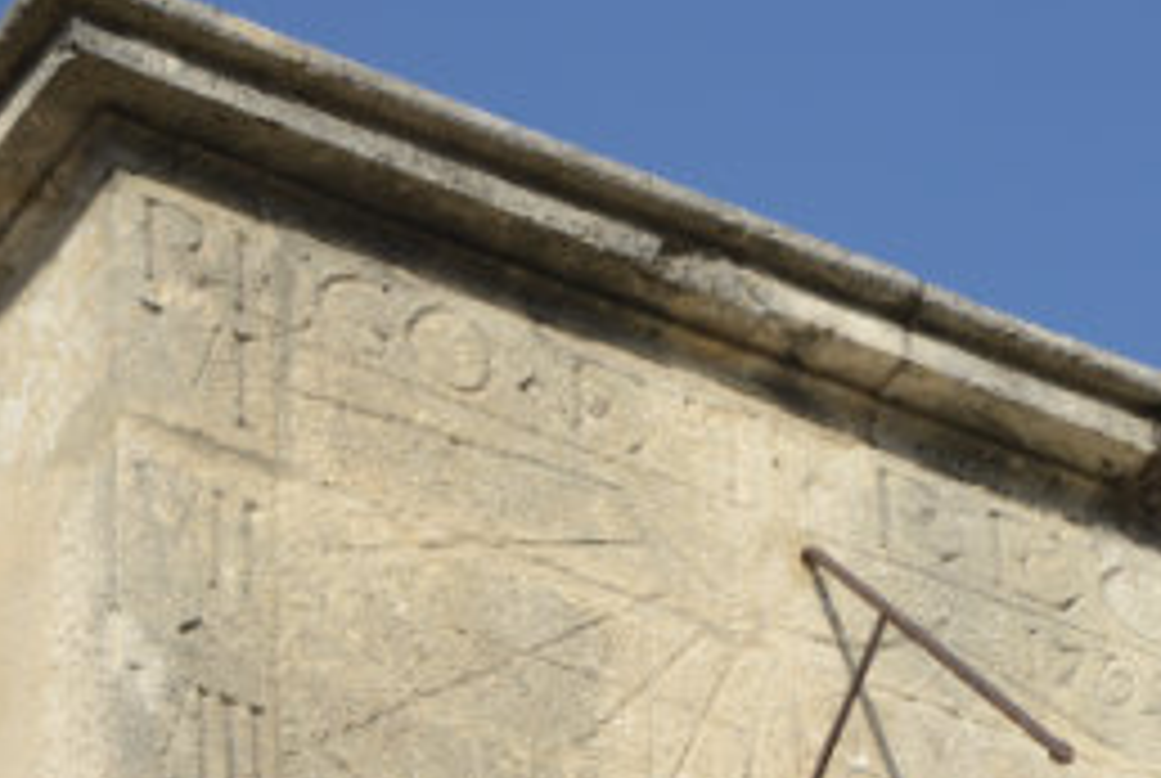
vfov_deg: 4.2
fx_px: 10499
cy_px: 931
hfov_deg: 6.3
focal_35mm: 325
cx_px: 922
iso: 250
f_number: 13
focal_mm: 105
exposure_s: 1/320
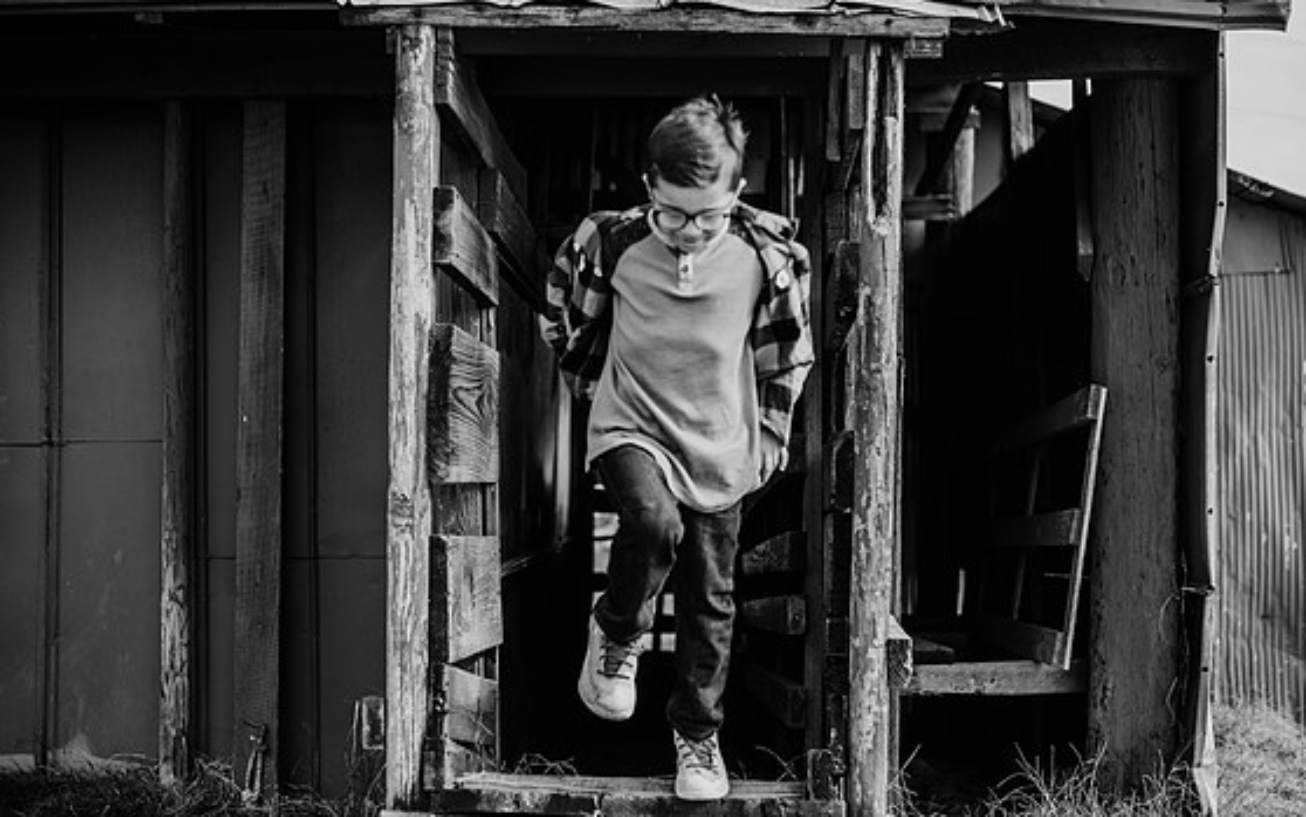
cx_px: 667
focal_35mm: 53
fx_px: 1887
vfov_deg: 24.4
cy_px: 408
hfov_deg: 38.2
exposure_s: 1/1000
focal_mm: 50
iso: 100
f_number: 2.2
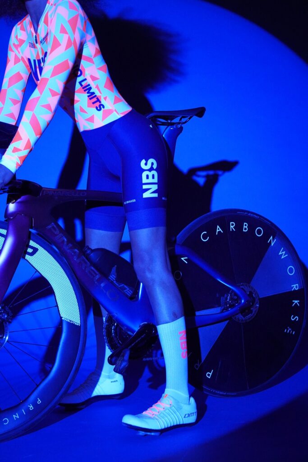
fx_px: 898
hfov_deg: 19.5
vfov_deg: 28.8
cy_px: 231
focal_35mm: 70
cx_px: 154
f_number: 5
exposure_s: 1/160
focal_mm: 70
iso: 8000
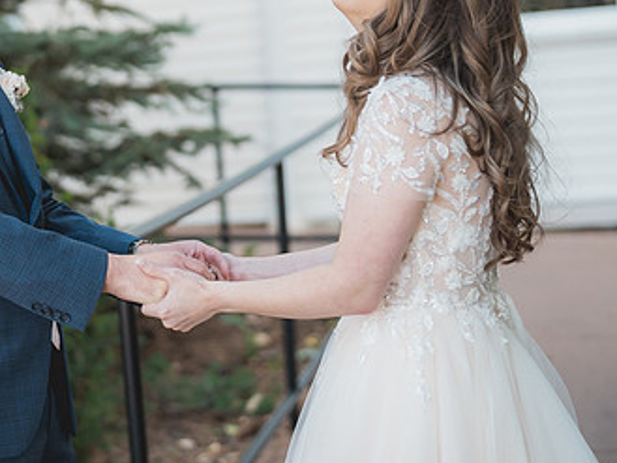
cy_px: 145
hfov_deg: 19.2
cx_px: 183
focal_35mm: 102
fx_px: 1819
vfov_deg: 14.5
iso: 400
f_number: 1.8
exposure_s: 1/1250
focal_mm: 50
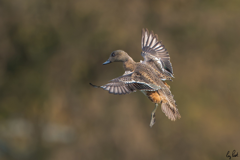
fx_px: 4000
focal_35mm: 600
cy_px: 80
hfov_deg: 3.4
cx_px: 120
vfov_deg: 2.3
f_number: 5.6
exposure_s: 1/2500
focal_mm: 600
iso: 800
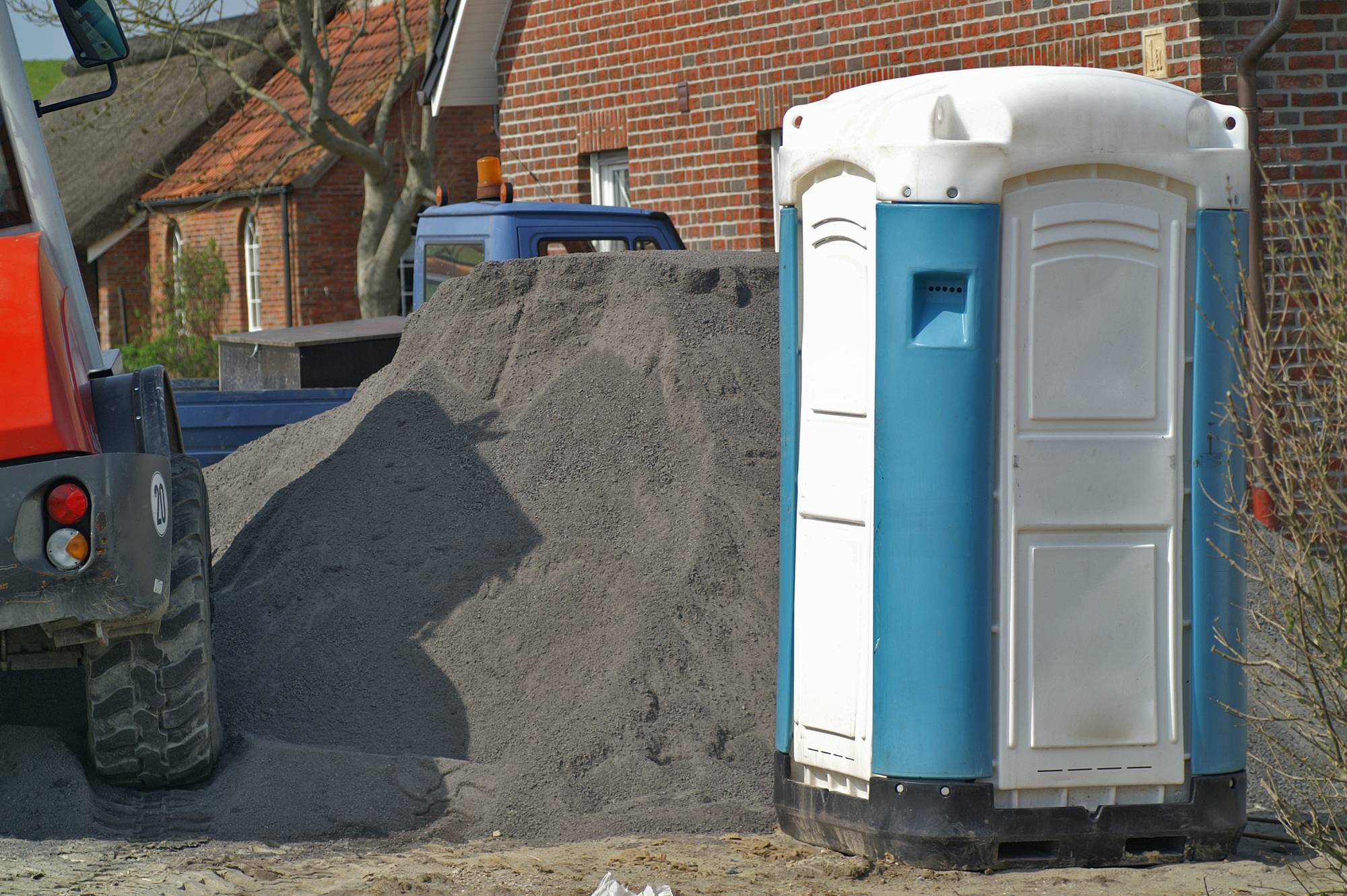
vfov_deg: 10.1
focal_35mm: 135
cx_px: 674
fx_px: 5047
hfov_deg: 15.2
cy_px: 448
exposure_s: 1/300
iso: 100
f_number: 4.5
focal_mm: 90
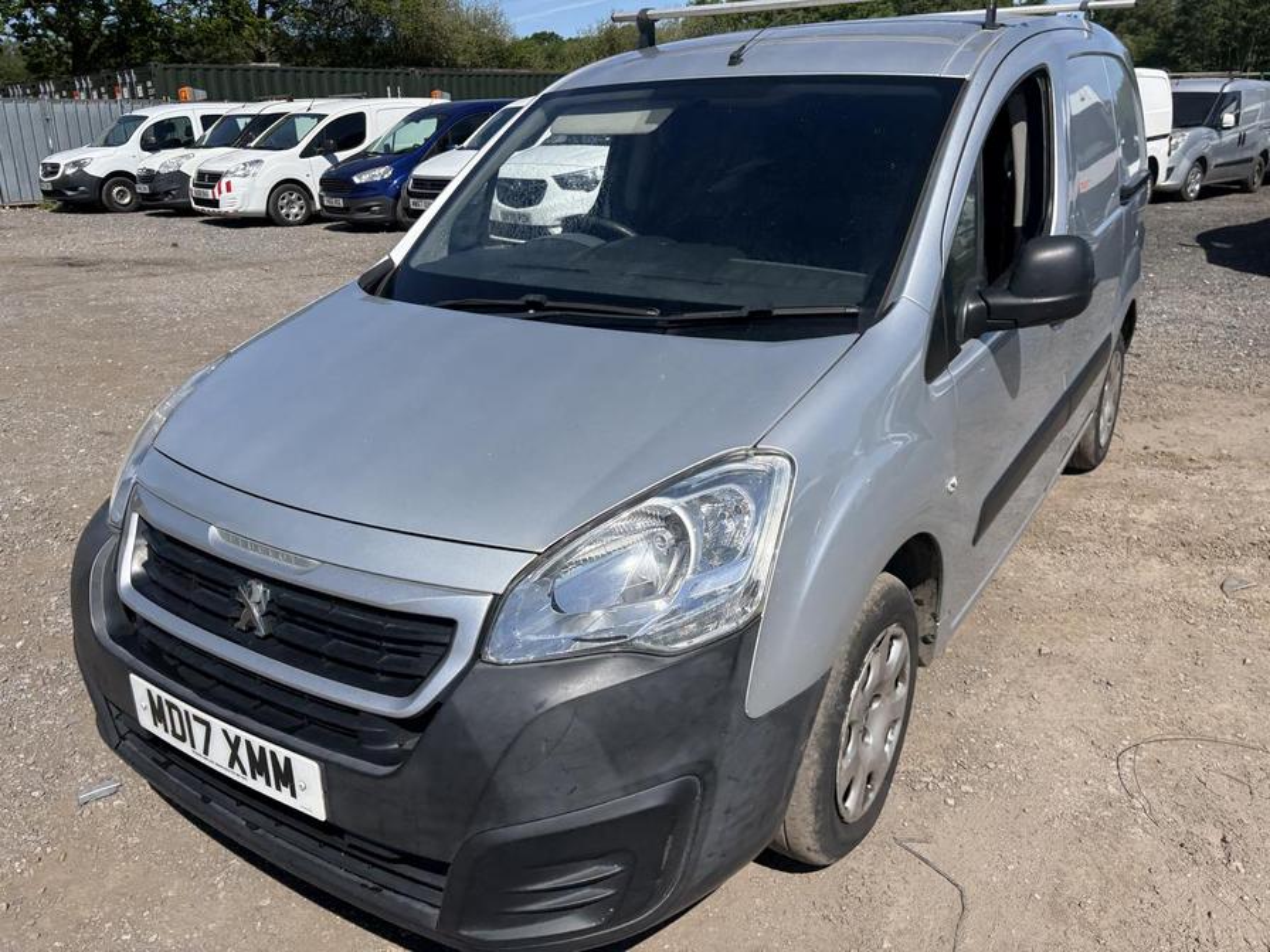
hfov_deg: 67.3
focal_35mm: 26
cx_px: 635
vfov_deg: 53.1
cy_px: 476
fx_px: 954
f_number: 1.6
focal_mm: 5.96
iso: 64
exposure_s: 1/6993
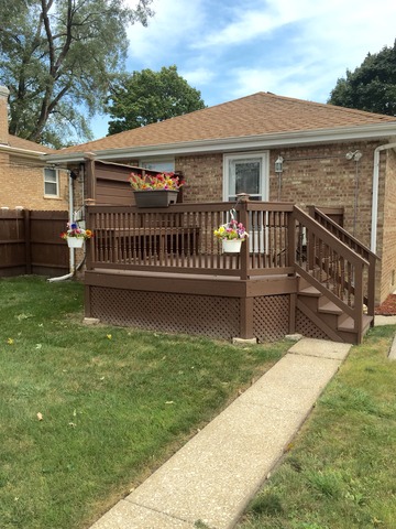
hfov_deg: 48.2
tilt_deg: -7.1
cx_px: 198
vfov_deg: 61.7
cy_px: 264
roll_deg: -0.6
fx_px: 442
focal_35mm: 29
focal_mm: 4.15
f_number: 2.2
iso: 32
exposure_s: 1/1014
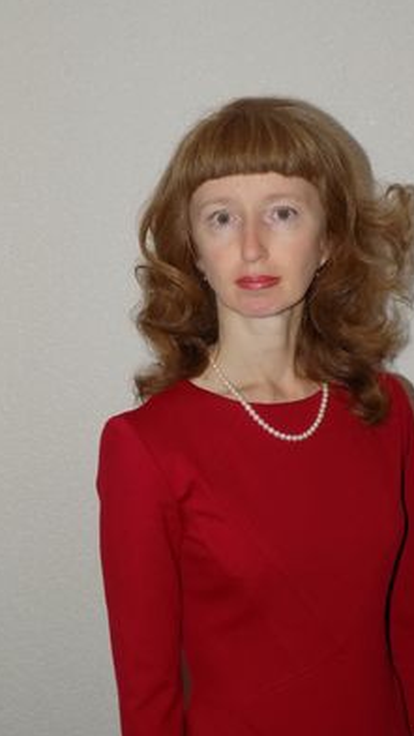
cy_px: 365
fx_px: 996
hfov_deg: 23.4
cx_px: 270
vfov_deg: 40.6
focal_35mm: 51
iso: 200
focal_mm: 8.1
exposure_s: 1/30
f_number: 3.7
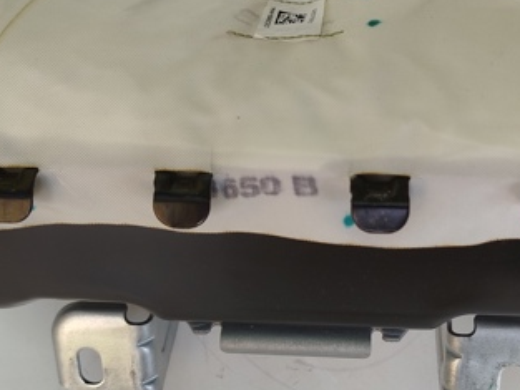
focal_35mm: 49
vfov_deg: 29.7
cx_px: 302
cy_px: 178
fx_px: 736
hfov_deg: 38.8
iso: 64
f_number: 1.7
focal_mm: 5.31
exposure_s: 1/100
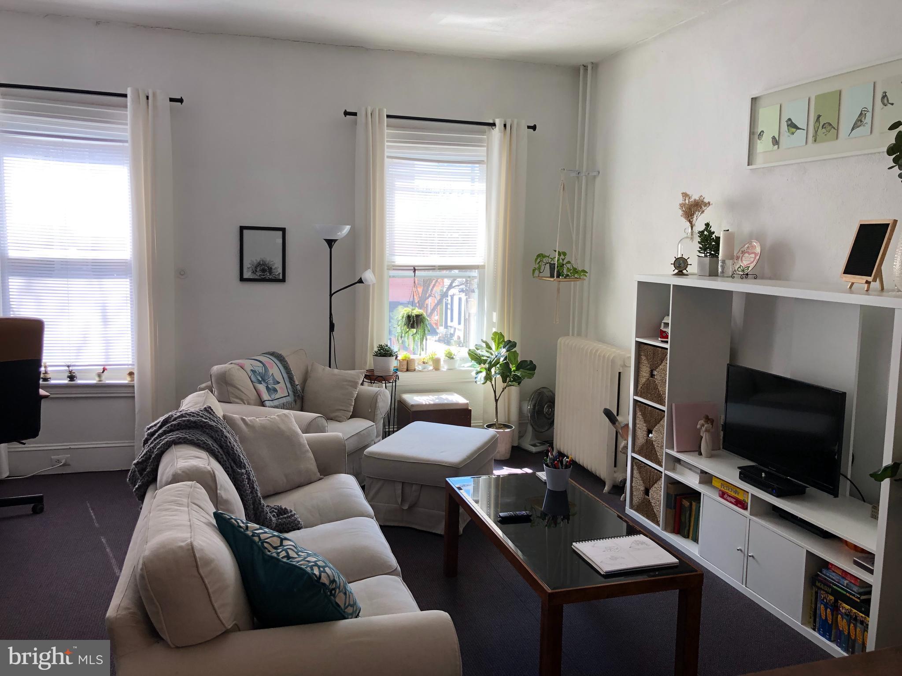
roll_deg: -0.9
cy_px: 338
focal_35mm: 28
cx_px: 451
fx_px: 730
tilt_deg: -8.1
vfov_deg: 49.7
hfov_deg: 63.4
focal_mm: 3.99
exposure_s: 1/120
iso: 32
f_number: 1.8
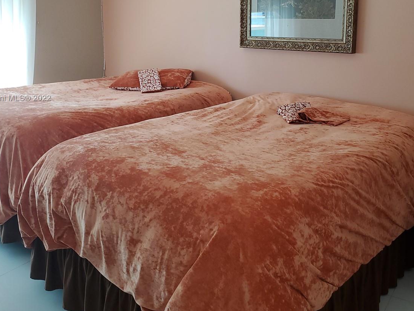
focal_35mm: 38
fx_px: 454
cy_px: 98
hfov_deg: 48.9
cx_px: 232
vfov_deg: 37.2
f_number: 2.4
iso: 80
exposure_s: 1/60
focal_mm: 4.3
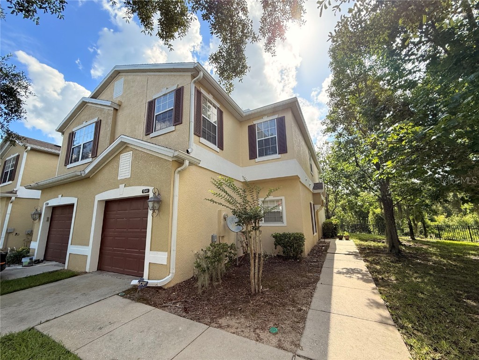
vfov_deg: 85.7
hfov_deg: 102.1
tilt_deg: +12.2
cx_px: 240
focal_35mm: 14
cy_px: 180
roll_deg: +1.1
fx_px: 194
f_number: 2.2
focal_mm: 2.22
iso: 64
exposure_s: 1/664
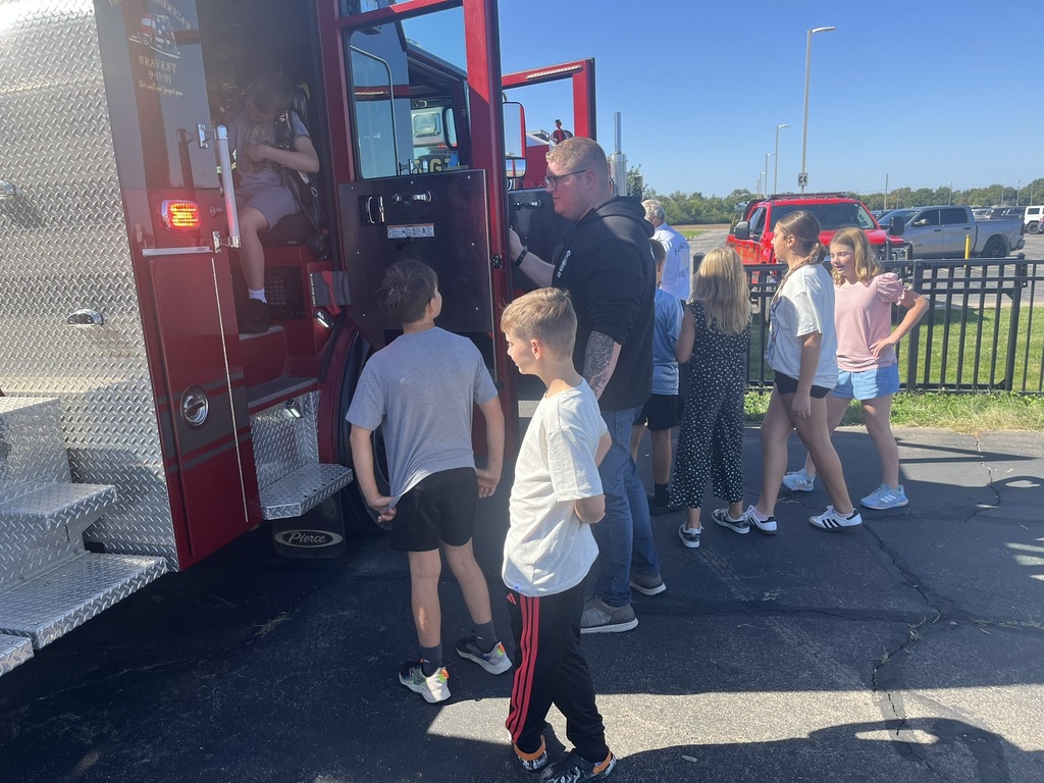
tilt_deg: -12.6
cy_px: 392
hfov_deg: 67.3
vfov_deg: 53.1
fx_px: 784
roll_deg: +3.1
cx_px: 522
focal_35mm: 26
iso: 50
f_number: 1.6
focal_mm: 5.1
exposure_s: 1/1163
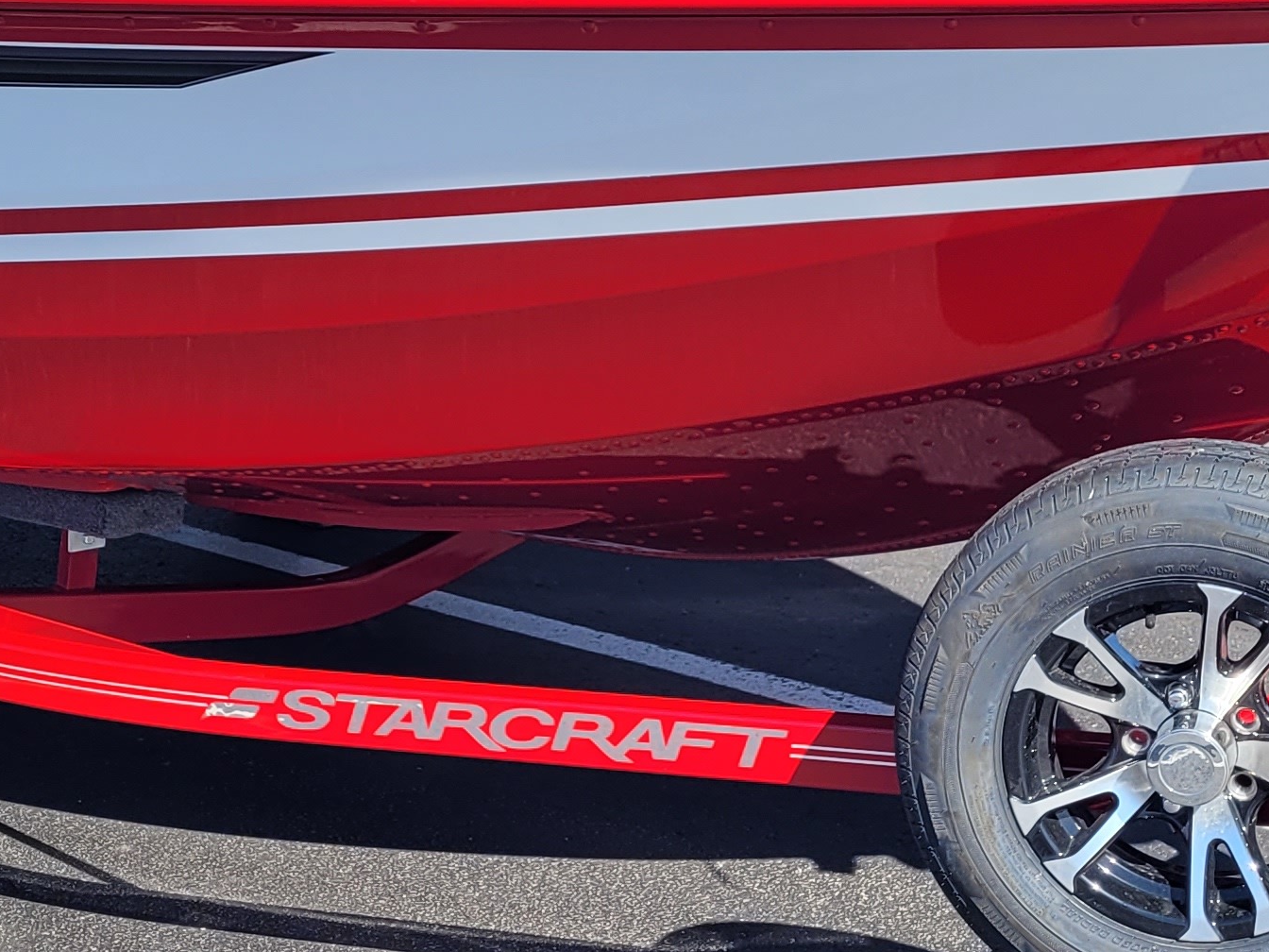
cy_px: 495
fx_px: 2859
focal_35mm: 78
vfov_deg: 18.9
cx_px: 534
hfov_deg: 25.0
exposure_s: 1/1358
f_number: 1.8
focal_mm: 5.4
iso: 40
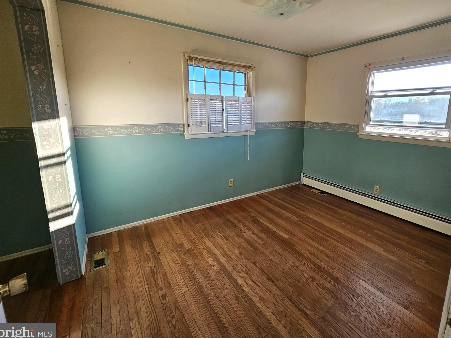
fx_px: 195
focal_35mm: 15
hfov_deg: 97.7
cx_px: 253
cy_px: 149
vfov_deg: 81.4
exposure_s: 1/120
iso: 100
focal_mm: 2.2
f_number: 2.2
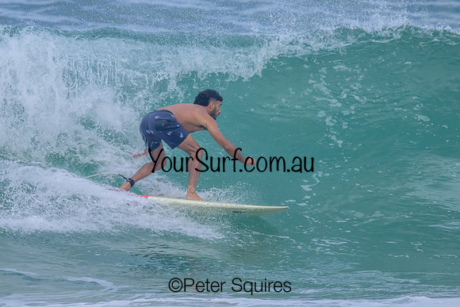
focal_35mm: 1077
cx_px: 162
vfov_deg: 1.3
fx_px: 13760
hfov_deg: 1.9
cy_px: 139
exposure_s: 1/2000
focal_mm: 800
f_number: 11
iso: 1600
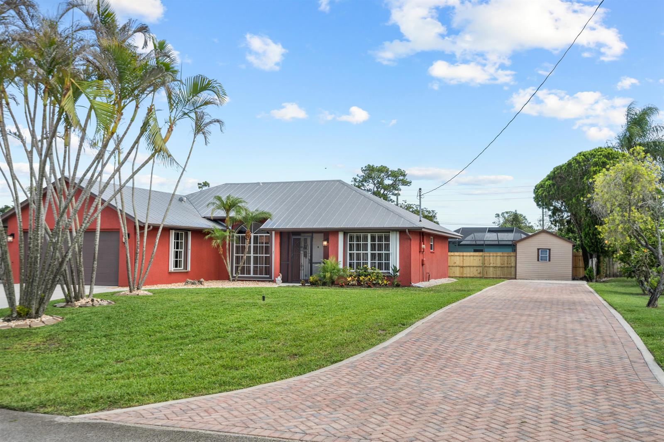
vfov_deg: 37.8
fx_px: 645
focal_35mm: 35
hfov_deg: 54.4
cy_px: 221
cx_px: 332
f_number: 8
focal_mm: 35
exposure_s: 1/80
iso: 800
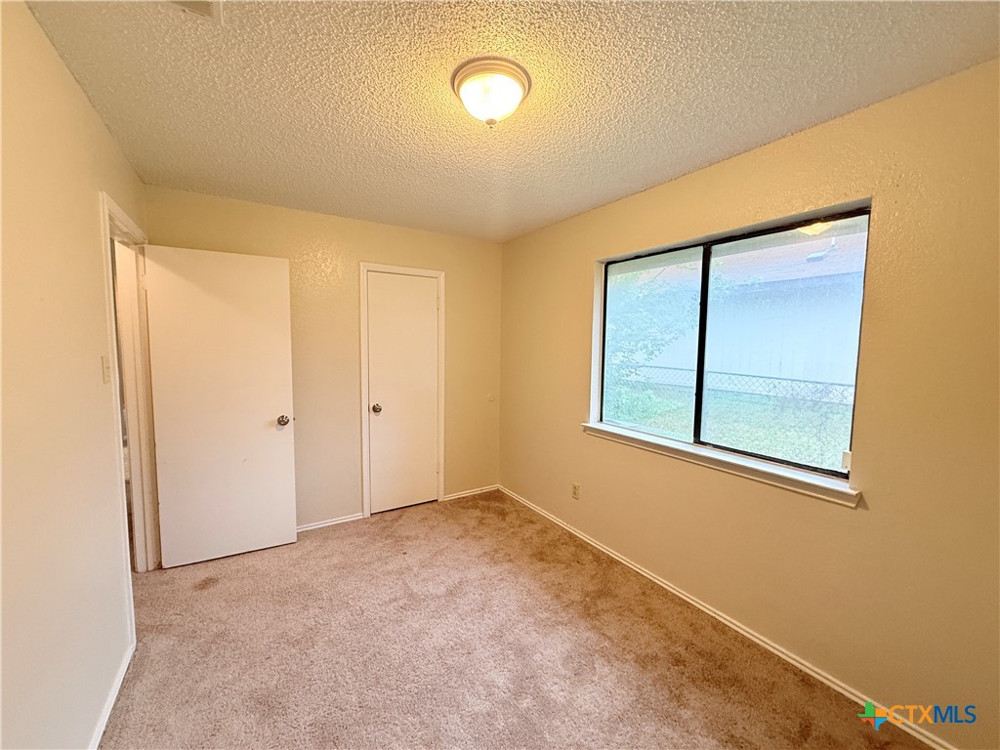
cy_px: 375
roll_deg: -0.5
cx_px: 500
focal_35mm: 14
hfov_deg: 102.1
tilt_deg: -6.6
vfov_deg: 85.7
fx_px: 404
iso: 200
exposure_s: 1/60
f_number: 2.2
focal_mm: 2.22
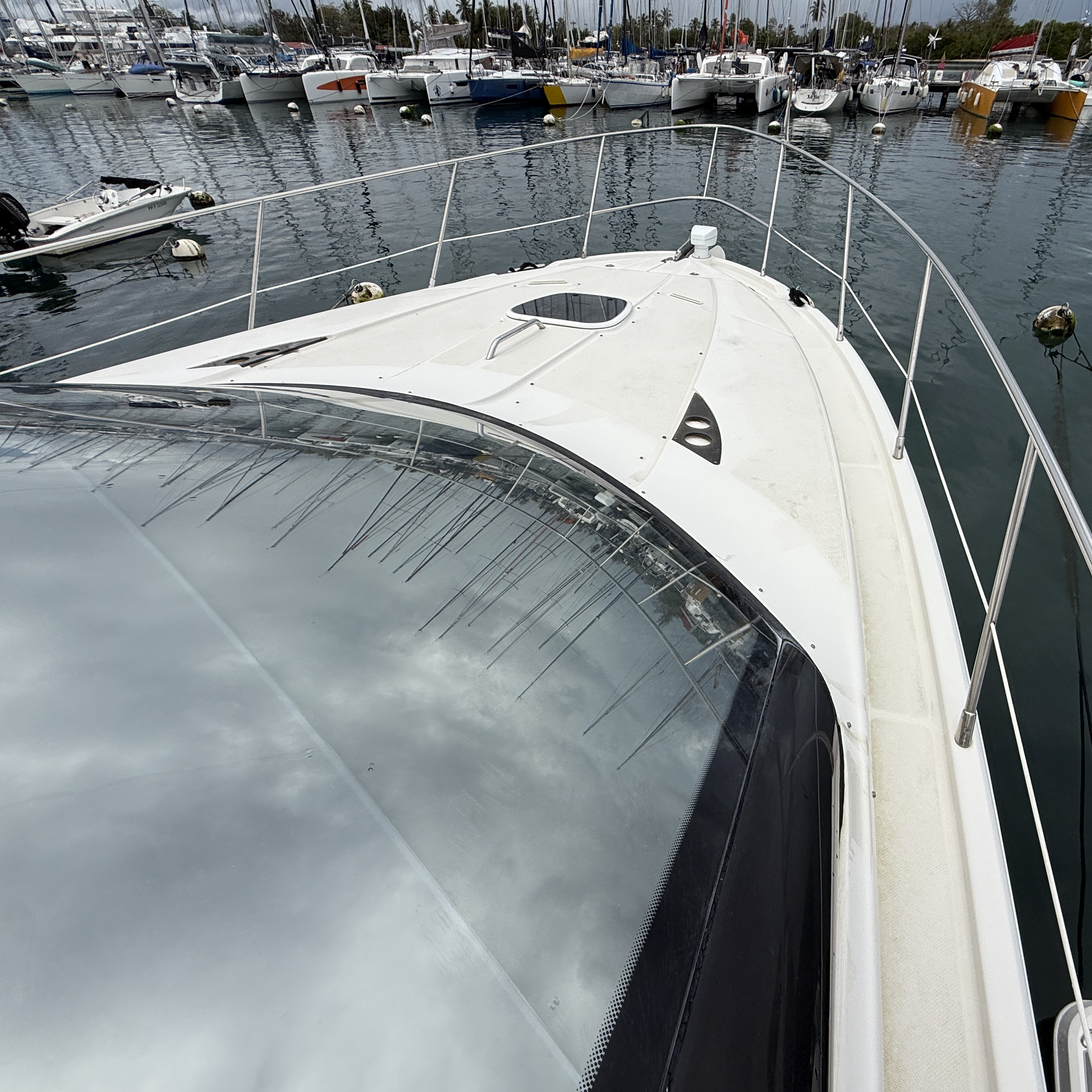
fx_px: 607
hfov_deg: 82.8
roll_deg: -0.6
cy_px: 544
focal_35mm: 17
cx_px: 663
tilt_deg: -38.1
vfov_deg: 84.0
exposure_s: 1/6173
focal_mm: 2.22
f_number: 2.2
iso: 50
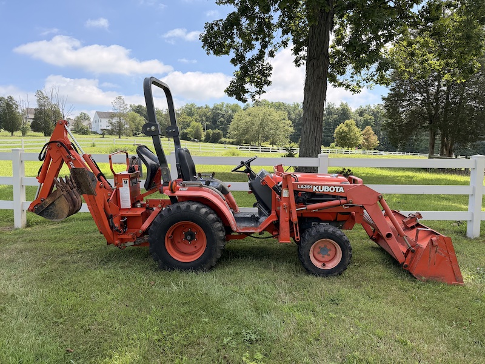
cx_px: 242
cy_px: 182
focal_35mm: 24
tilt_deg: -2.6
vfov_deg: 56.8
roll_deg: -0.6
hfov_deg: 71.6
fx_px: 336
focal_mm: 6.76
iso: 100
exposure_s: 1/3021
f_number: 1.78
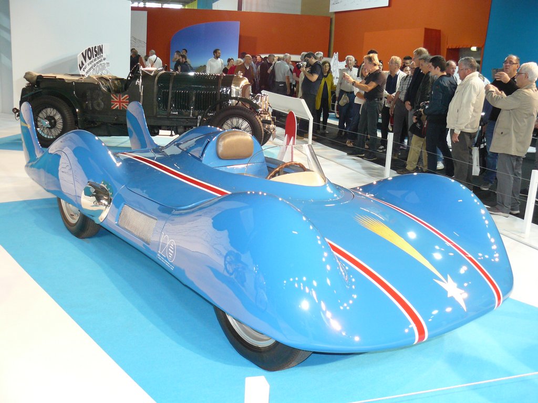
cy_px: 202
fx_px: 560
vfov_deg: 39.7
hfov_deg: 51.4
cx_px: 269
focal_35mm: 36
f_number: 2.8
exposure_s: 1/40
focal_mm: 6
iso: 250
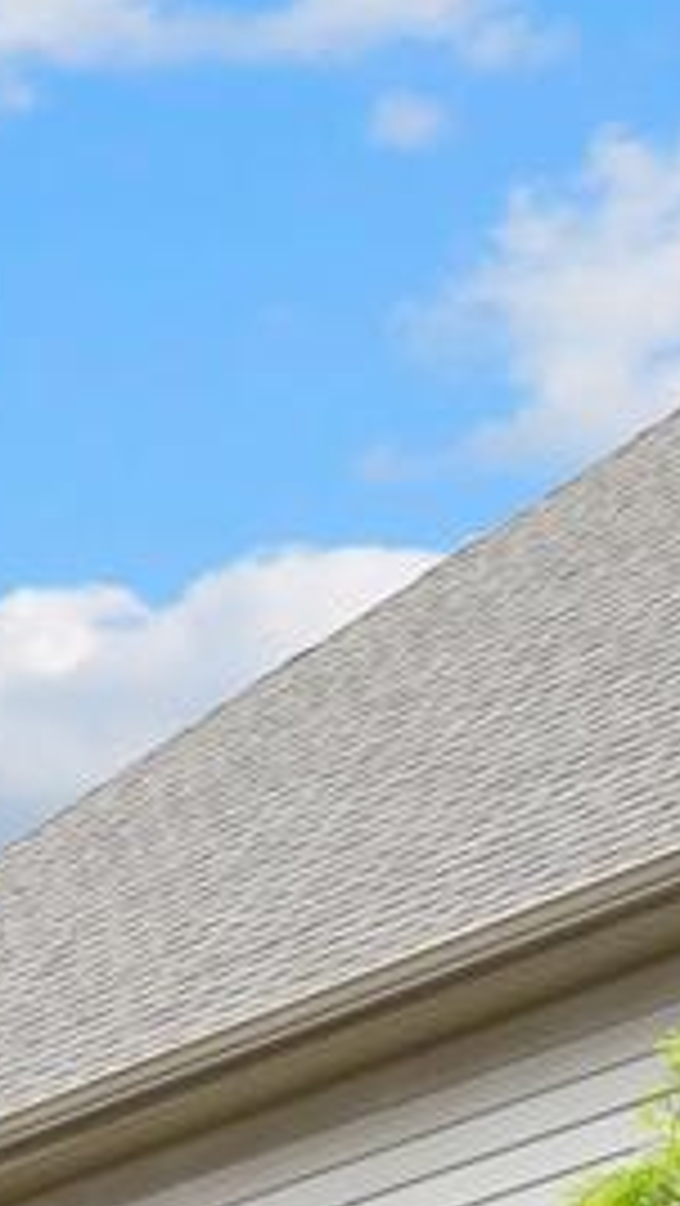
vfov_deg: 7.6
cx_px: -1220
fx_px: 8964
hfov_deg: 4.2
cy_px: 1465
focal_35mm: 280
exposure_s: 1/125
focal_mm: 35
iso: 250
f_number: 8
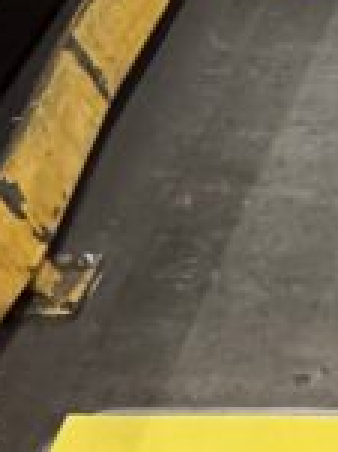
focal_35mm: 95
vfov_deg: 19.8
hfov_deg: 11.3
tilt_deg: -55.5
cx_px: 939
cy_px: 491
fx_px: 1239
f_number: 2.2
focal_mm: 2.22
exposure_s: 1/60
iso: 400
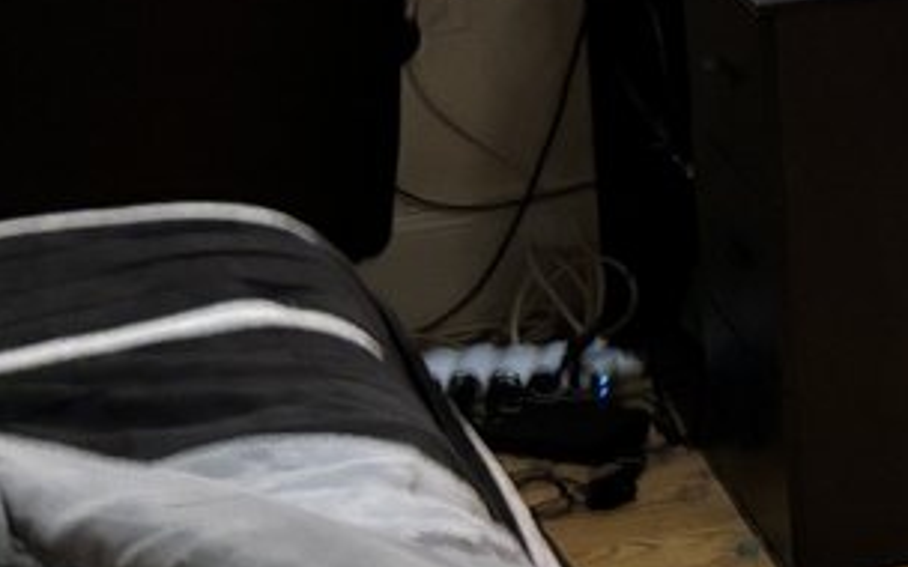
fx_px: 3588
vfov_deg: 8.8
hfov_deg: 11.4
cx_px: 2336
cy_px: -355
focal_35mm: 145
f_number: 1.6
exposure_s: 1/60
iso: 160
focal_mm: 5.96
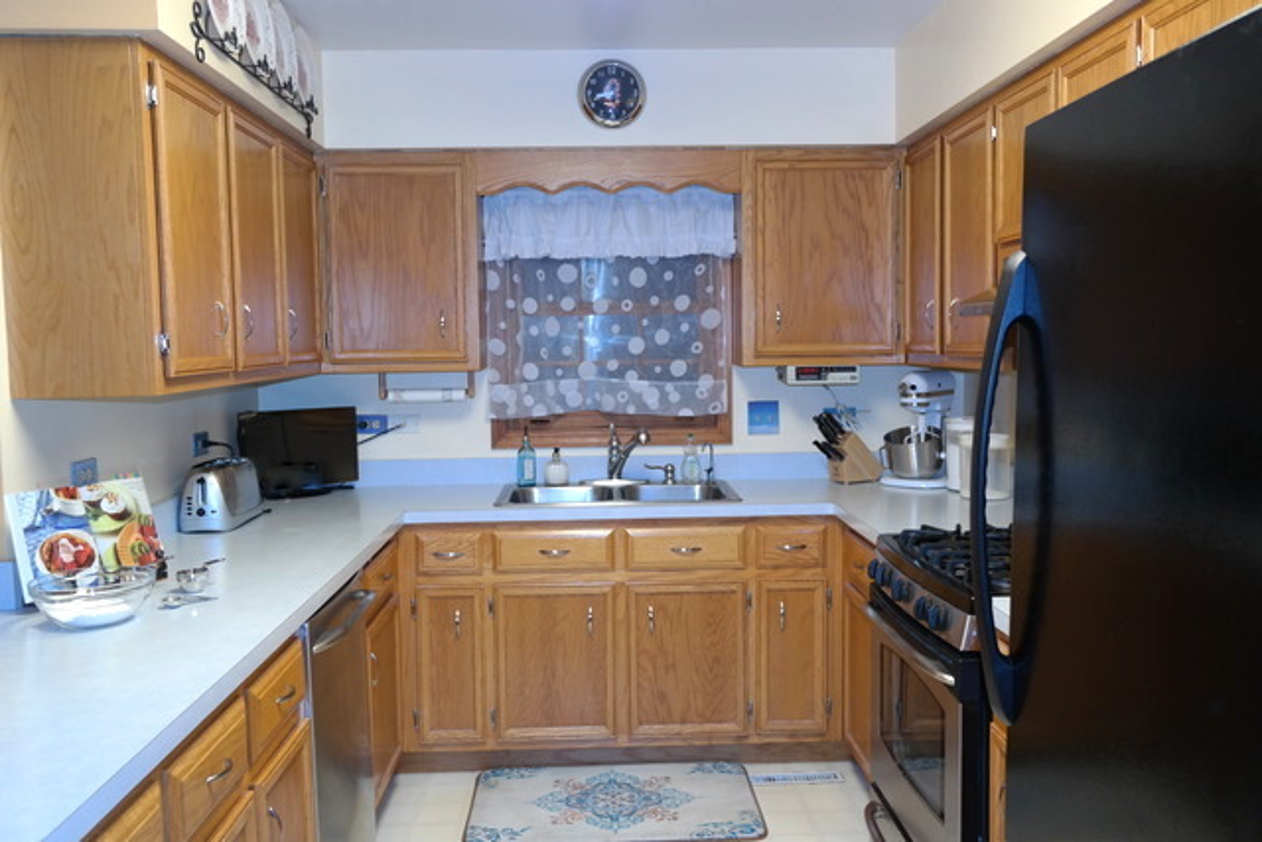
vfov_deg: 43.6
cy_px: 421
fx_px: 1052
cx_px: 631
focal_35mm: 30
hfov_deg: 61.9
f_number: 3.5
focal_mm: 20
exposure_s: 1/40
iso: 400
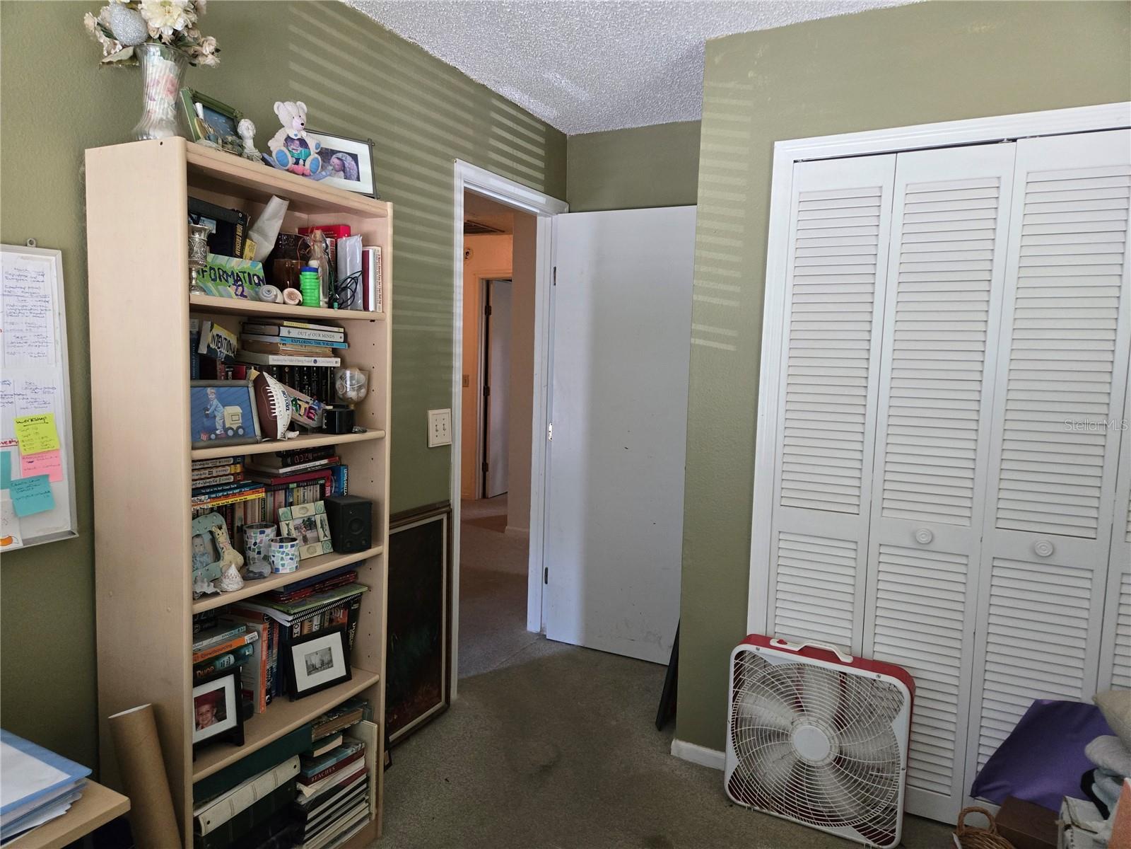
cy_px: 424
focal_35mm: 23
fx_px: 751
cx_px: 566
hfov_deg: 73.9
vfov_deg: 58.9
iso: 800
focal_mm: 5.4
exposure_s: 1/120
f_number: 1.8
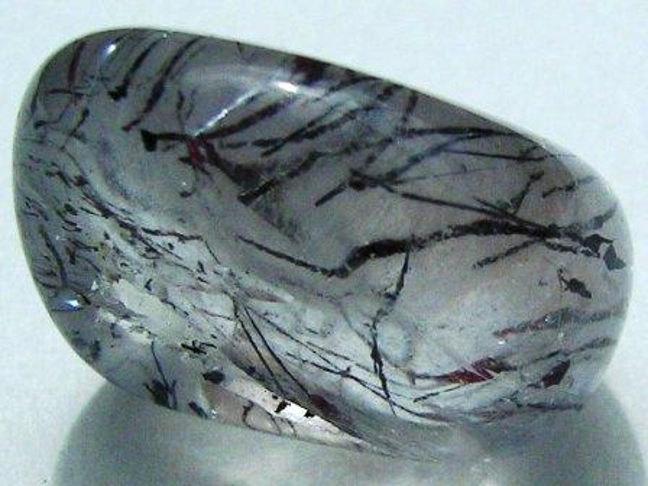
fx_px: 674
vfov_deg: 39.7
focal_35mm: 36
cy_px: 243
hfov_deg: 51.4
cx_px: 324
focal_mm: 5.6
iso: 50
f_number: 4.8
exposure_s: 1/1798
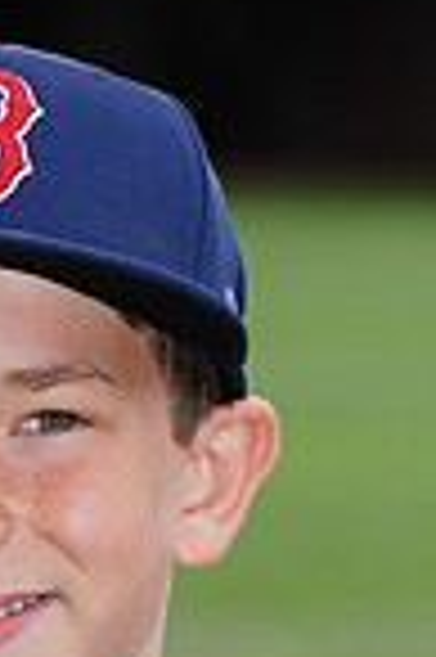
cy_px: 806
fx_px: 14494
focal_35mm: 796
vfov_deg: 2.6
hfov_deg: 1.7
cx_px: -43
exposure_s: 1/250
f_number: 9
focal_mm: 200
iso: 200
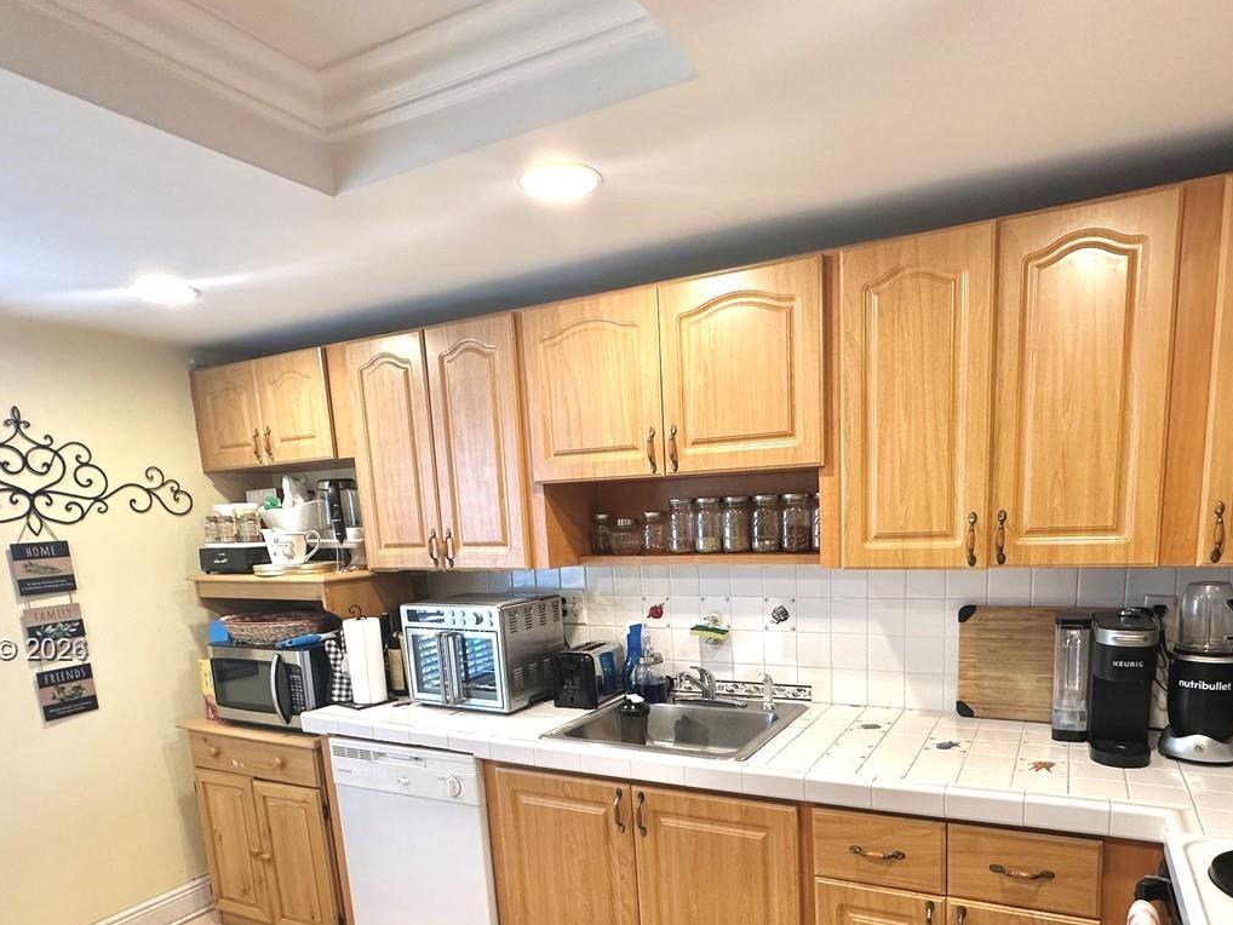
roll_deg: +1.9
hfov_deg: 76.2
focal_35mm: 22
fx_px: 784
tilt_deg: -10.1
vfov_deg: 59.0
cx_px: 679
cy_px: 651
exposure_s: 1/60
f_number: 2.2
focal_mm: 2.22
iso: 160
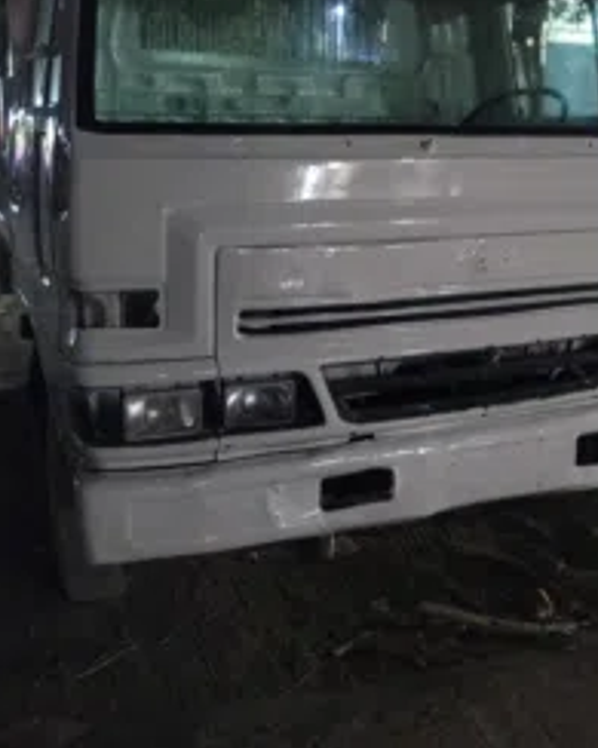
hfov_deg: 37.0
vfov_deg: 45.4
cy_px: 282
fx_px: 885
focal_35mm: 40
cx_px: 383
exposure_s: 1/20
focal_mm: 7
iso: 1250
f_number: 1.8
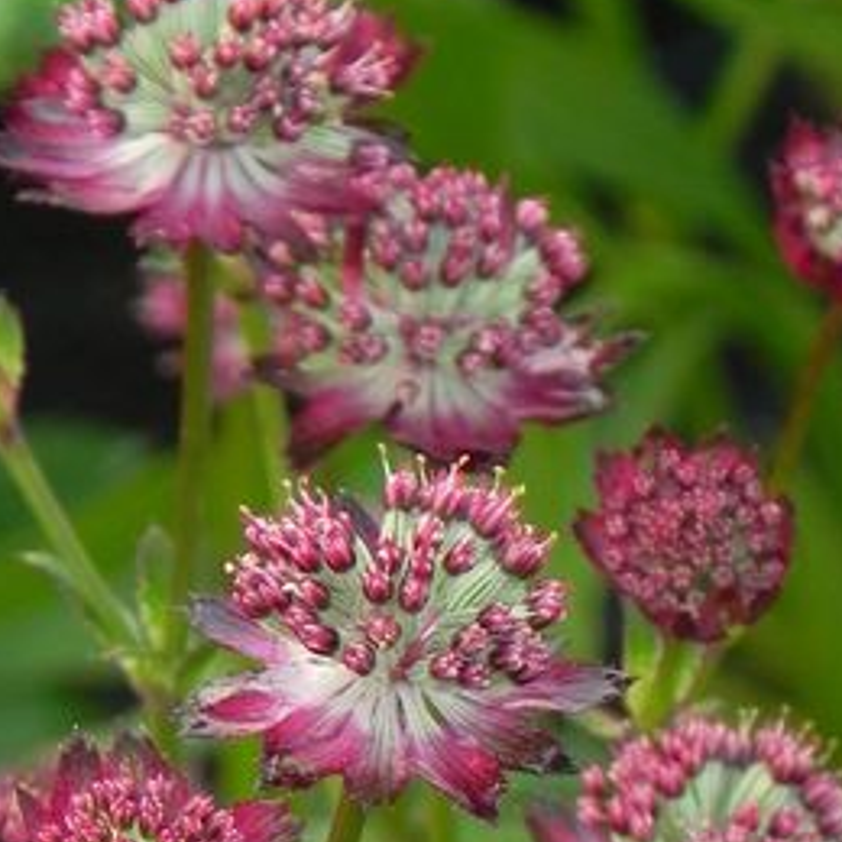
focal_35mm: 672
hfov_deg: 2.6
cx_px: 279
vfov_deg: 2.6
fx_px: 18493
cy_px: 521
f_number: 5
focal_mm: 44
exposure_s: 1/10
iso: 160
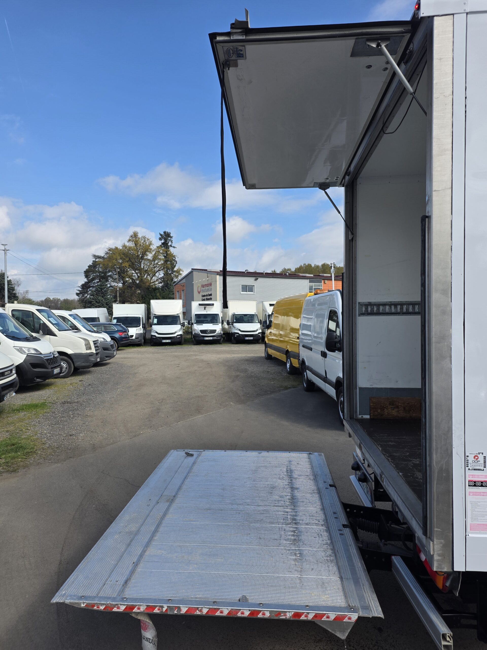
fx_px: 431
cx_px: 244
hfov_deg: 58.9
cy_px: 325
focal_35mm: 23
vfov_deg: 73.9
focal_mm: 6.25
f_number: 1.7
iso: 80
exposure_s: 1/4889
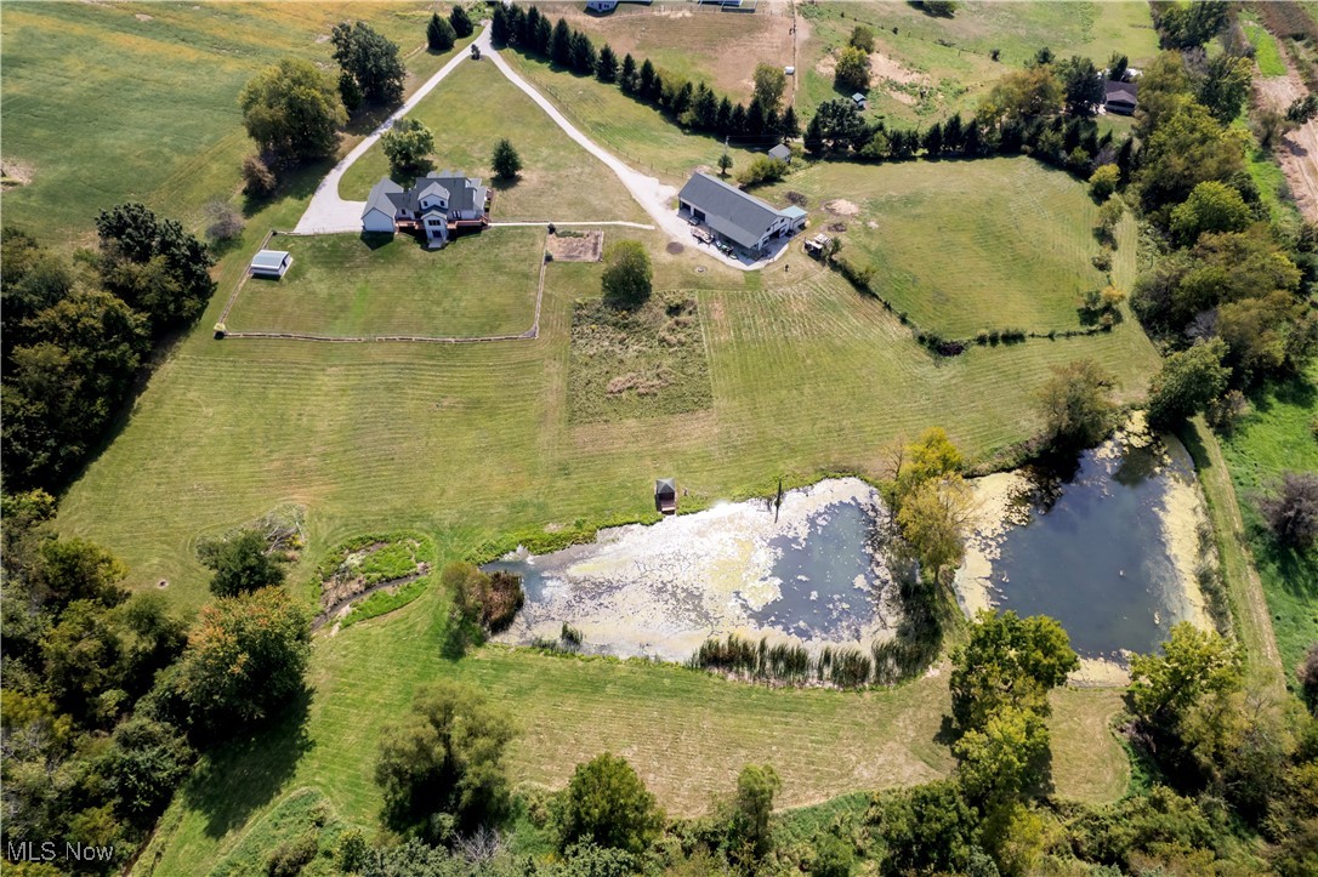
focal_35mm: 22
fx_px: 805
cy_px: 438
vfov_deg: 57.2
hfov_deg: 78.6
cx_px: 659
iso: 110
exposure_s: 1/1000
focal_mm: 8.38
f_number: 2.8
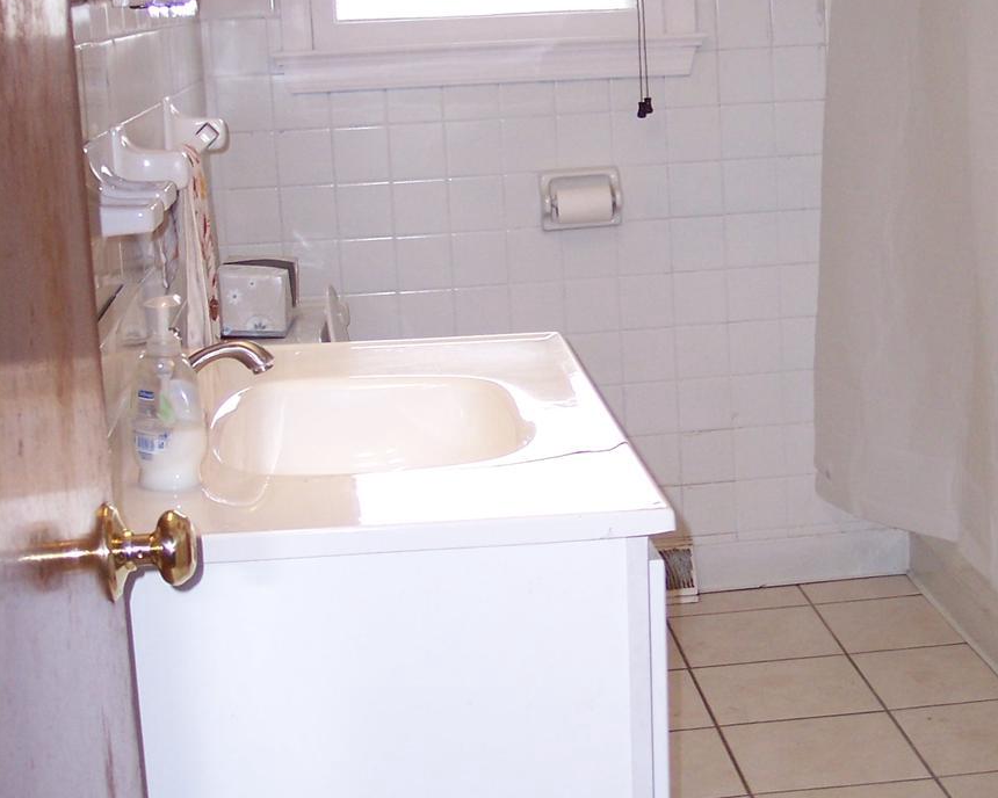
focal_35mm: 68
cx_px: 665
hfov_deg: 27.7
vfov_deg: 22.5
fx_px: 2009
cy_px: 353
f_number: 2.8
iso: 140
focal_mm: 8
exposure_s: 1/60
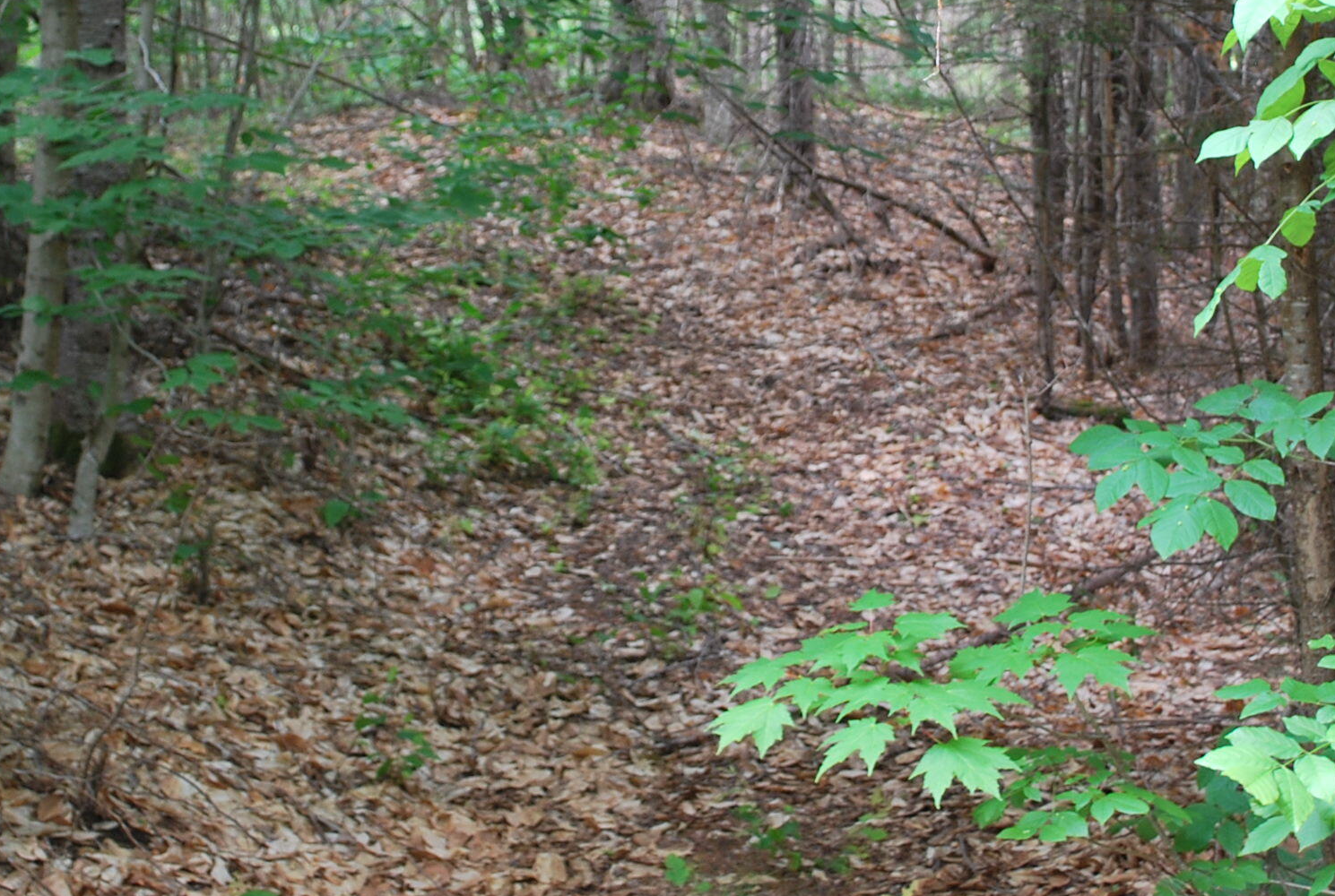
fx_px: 2602
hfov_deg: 28.8
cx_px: 645
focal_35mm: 70
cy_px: 236
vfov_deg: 19.4
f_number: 4.2
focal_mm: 24
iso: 200
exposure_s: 1/30
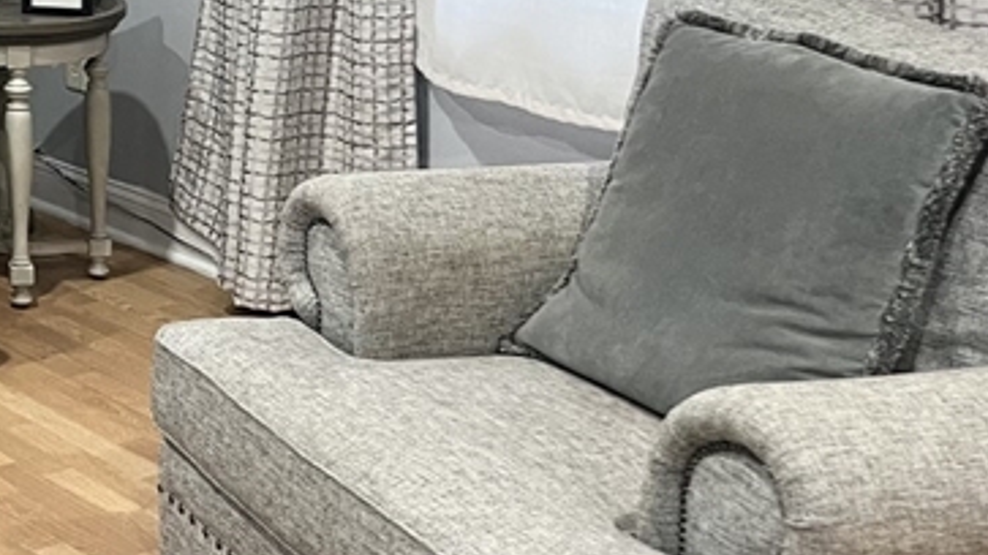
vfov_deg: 14.8
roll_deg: +0.2
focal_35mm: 80
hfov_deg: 24.0
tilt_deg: -8.9
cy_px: -35
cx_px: -210
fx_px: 2095
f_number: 1.6
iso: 160
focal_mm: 5.1
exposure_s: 1/60
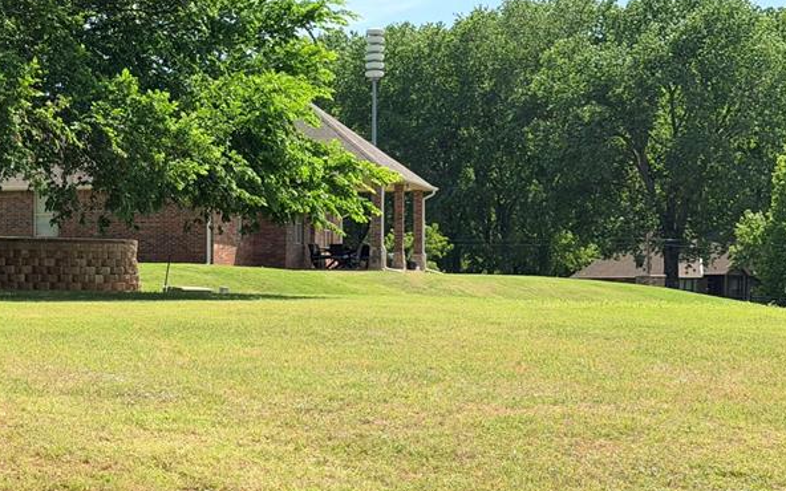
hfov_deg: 23.1
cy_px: 297
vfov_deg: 14.8
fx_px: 1885
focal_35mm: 88
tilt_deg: -1.1
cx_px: 113
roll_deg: +0.8
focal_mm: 6.76
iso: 64
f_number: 1.78
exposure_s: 1/3226
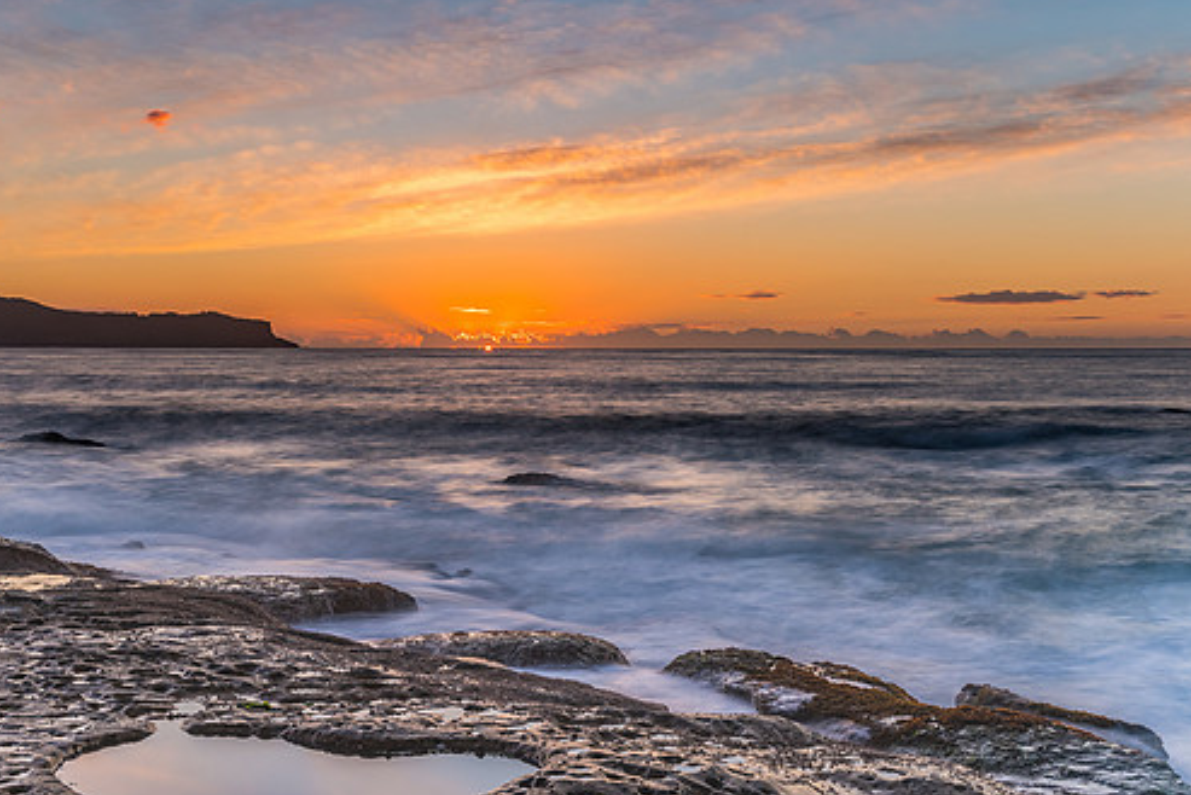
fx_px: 1655
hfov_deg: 39.6
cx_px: 551
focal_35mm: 50
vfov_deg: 27.0
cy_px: 398
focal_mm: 28
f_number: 11
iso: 50
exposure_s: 3
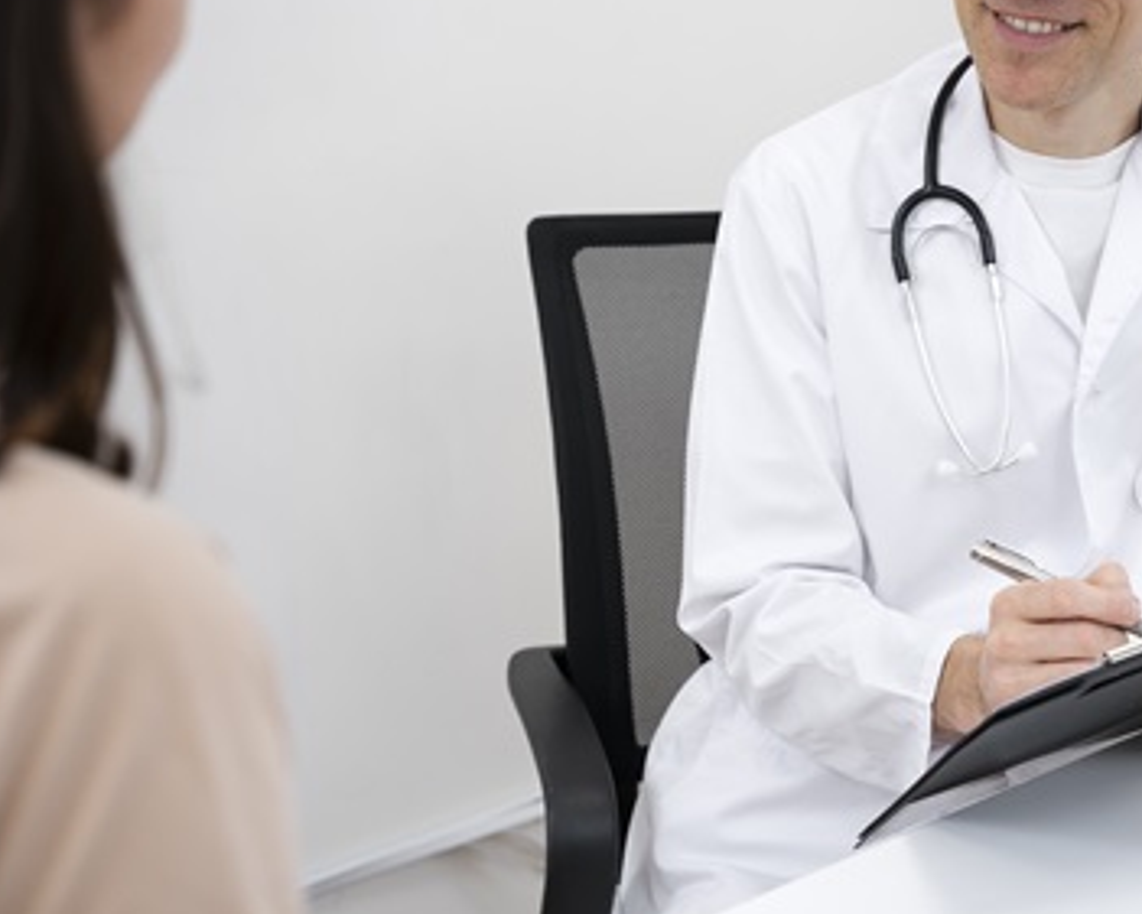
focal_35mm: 85
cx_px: 931
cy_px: 338
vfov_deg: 18.0
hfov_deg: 22.1
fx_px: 2879
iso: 500
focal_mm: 53.1
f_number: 4
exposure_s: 1/160
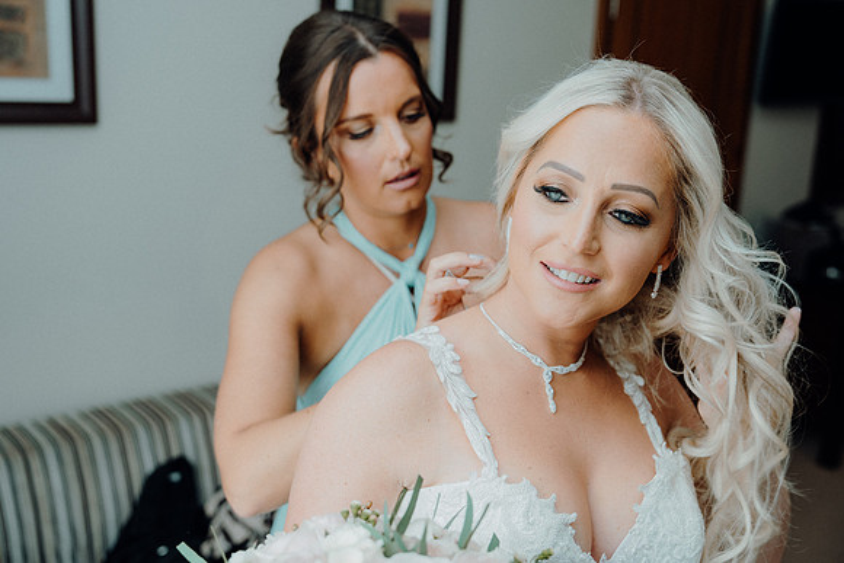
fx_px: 938
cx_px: 422
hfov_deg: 48.4
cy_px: 282
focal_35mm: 40
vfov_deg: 33.4
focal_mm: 40
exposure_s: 1/160
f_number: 3.5
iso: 250
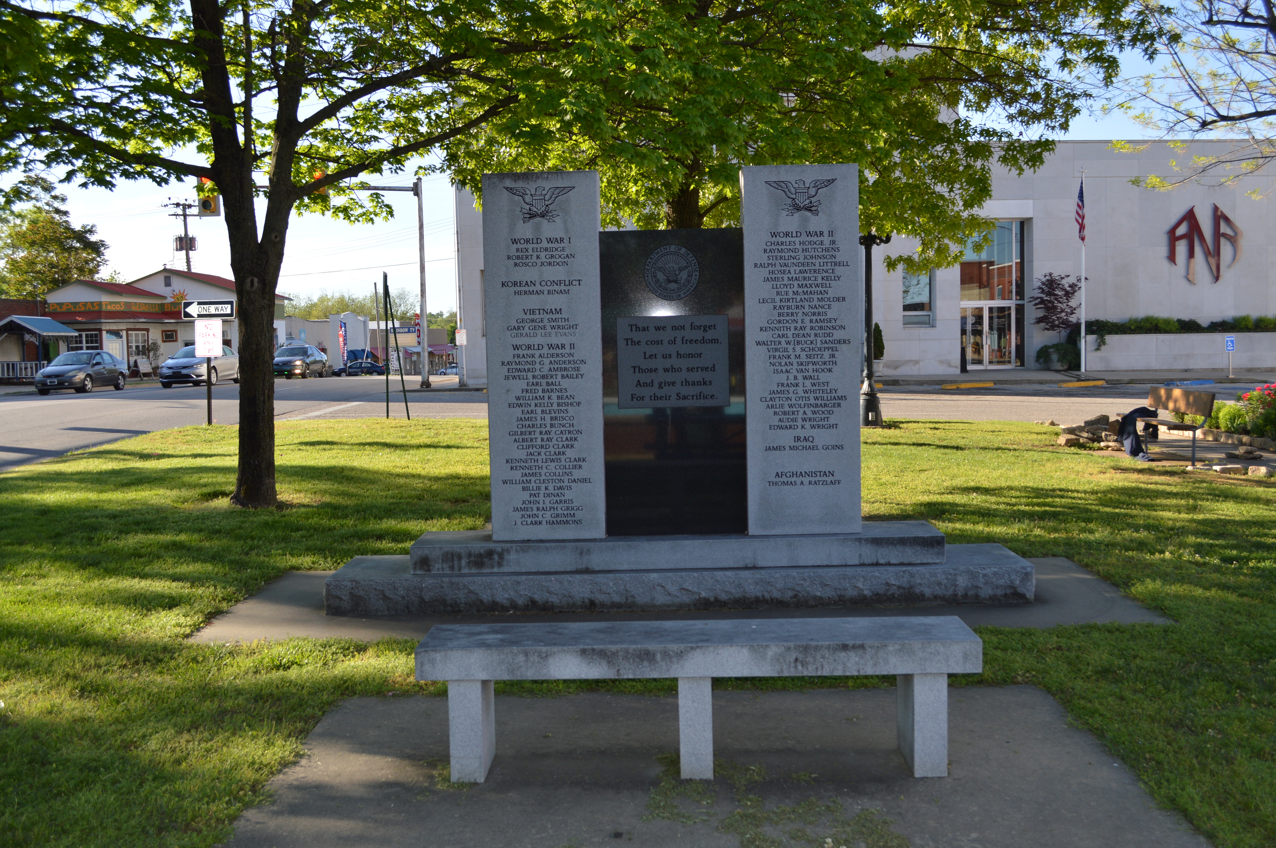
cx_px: 638
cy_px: 424
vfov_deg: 36.8
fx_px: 1275
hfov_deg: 53.2
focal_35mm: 36
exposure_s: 1/200
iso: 100
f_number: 5.6
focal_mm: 24
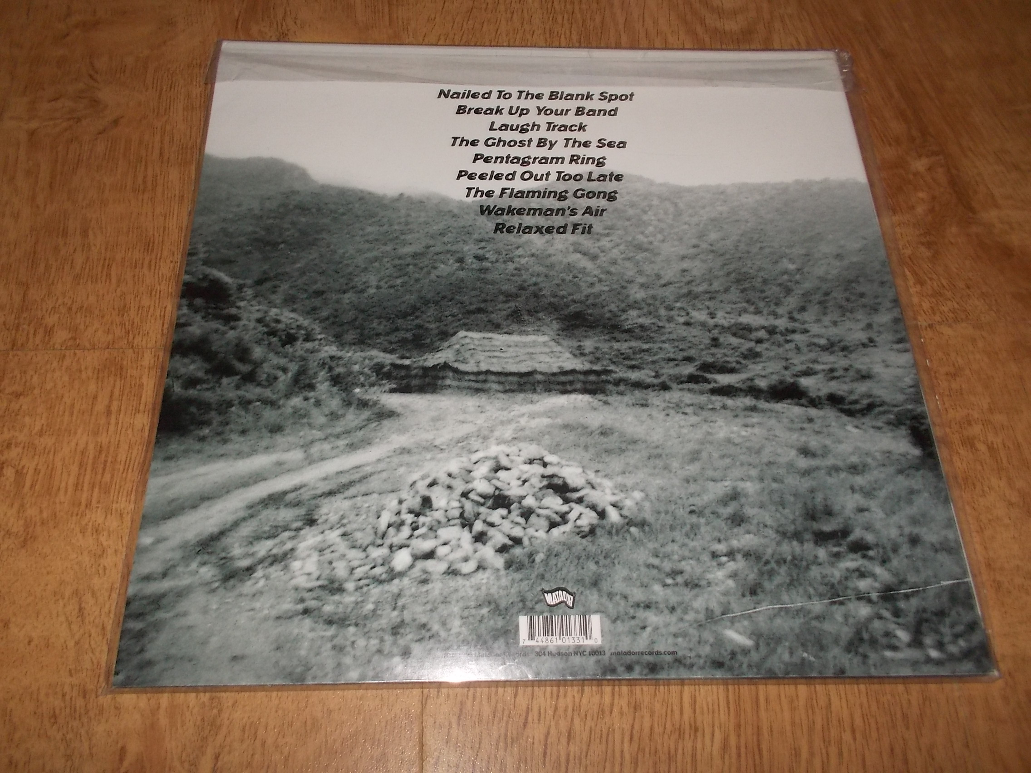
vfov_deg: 48.2
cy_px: 386
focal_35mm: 29
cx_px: 516
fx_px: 864
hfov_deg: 61.7
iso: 200
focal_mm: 4.1
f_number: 3.3
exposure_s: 1/30
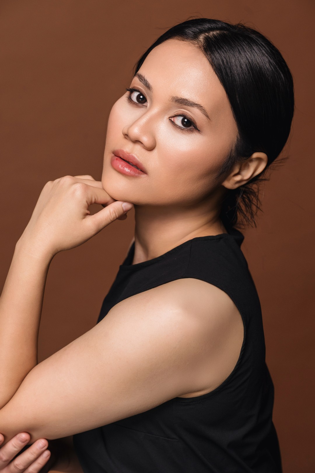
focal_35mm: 105
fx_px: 1378
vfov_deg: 19.5
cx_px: 158
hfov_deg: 13.0
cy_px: 236
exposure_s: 1/160
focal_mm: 105
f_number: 7.1
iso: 800
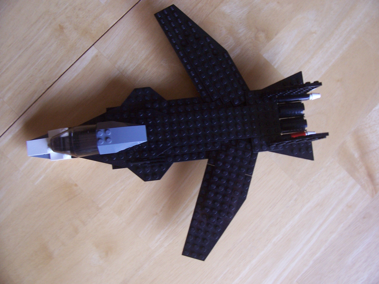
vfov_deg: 41.8
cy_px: 142
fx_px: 372
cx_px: 190
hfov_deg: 54.0
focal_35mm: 34
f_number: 2.7
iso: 160
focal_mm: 5.6
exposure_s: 1/10
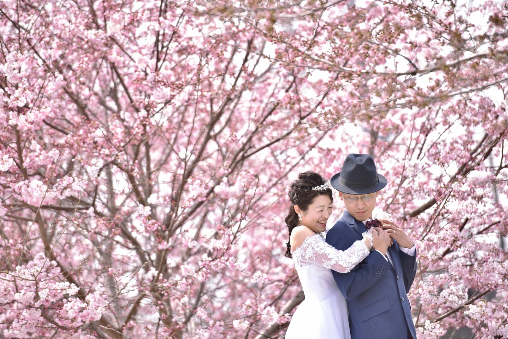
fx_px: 2823
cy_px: 170
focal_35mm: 200
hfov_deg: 10.3
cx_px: 254
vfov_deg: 6.9
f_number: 4.5
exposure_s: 1/1600
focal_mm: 200
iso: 400
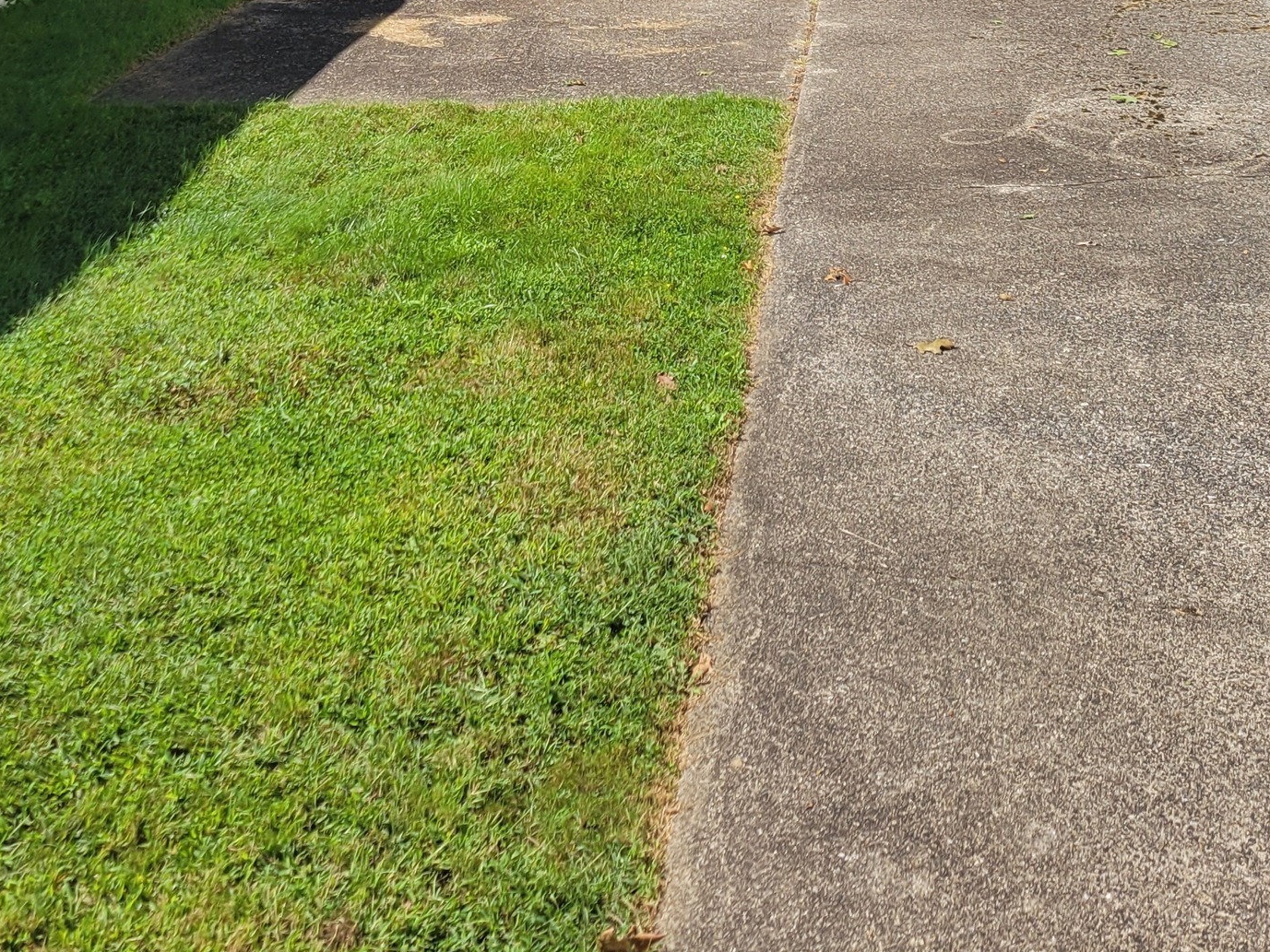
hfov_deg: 33.2
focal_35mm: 58
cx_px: 647
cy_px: -104
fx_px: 2128
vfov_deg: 23.6
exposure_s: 1/2321
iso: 40
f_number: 1.8
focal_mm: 5.4
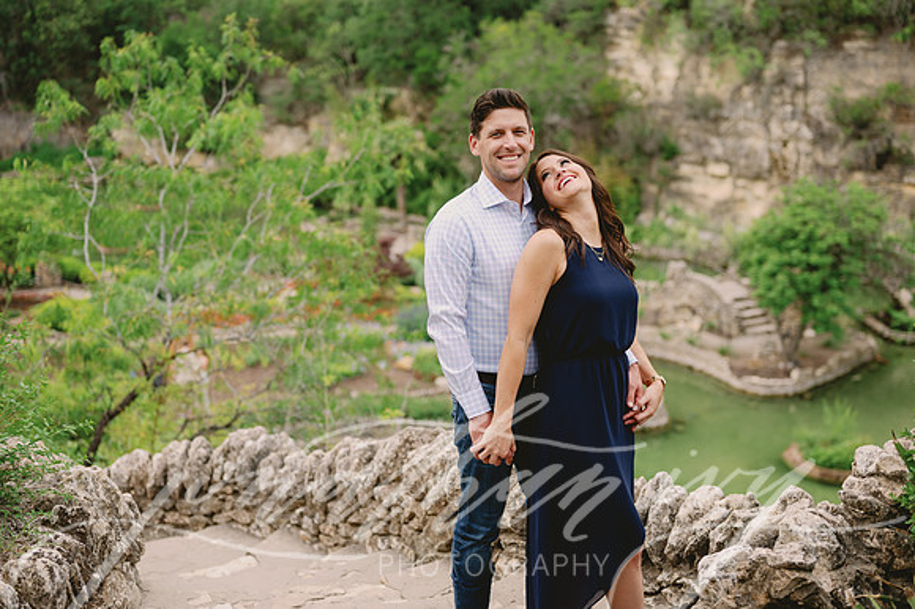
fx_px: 1270
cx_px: 458
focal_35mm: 50
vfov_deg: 27.0
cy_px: 304
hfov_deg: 39.6
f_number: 2.5
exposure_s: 1/1000
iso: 400
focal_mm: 50
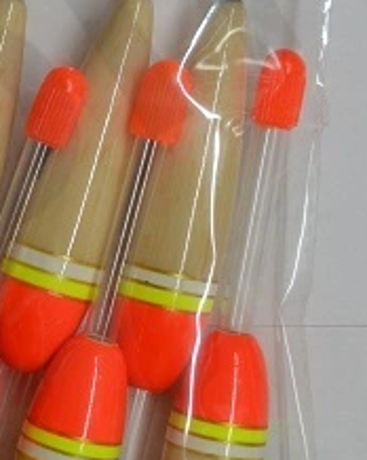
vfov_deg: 13.2
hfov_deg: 10.4
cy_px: 186
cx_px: -53
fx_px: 1985
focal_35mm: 146
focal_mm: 30
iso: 400
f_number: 5
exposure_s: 1/100
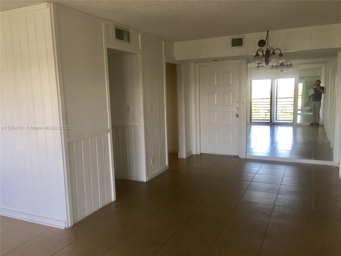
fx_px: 286
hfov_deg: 61.7
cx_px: 170
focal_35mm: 29
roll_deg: +0.2
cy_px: 128
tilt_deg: -5.5
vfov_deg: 48.2
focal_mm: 4.15
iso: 40
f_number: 2.2
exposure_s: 1/30
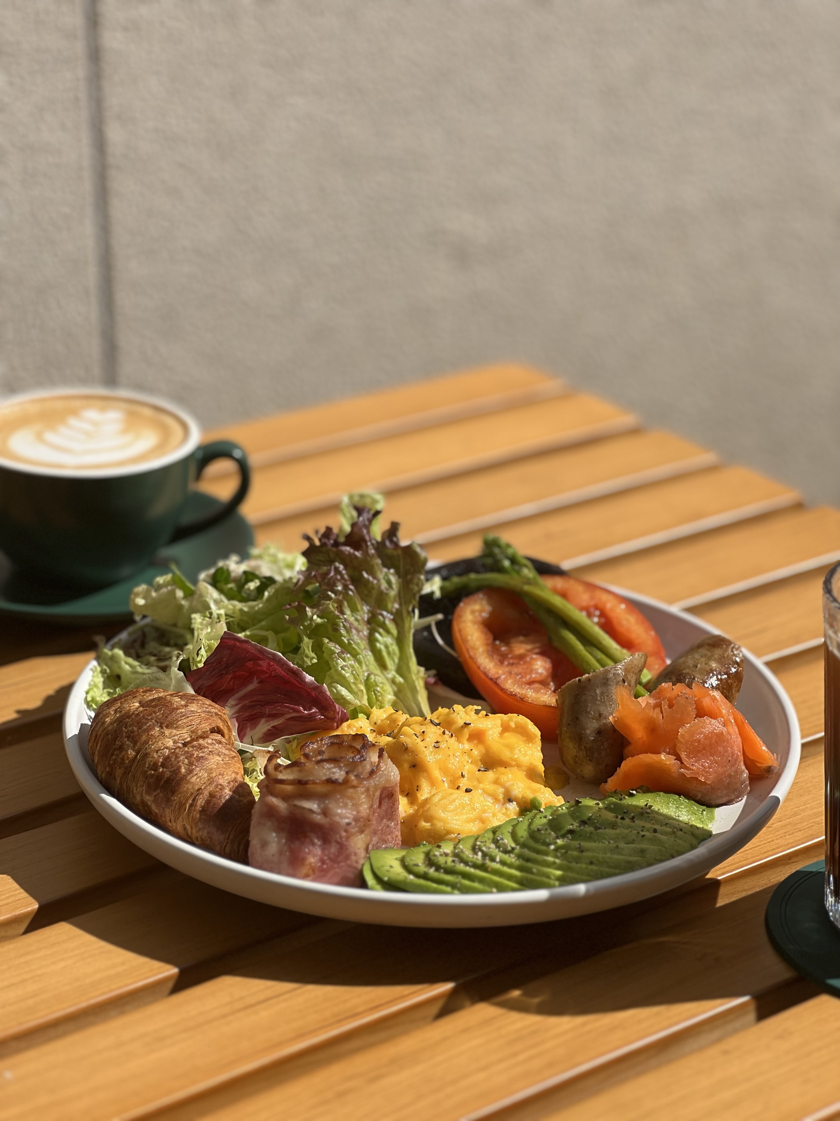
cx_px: 420
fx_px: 2491
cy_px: 560
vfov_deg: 25.3
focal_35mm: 77
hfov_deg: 19.1
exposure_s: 1/769
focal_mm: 9
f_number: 2.8
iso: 32
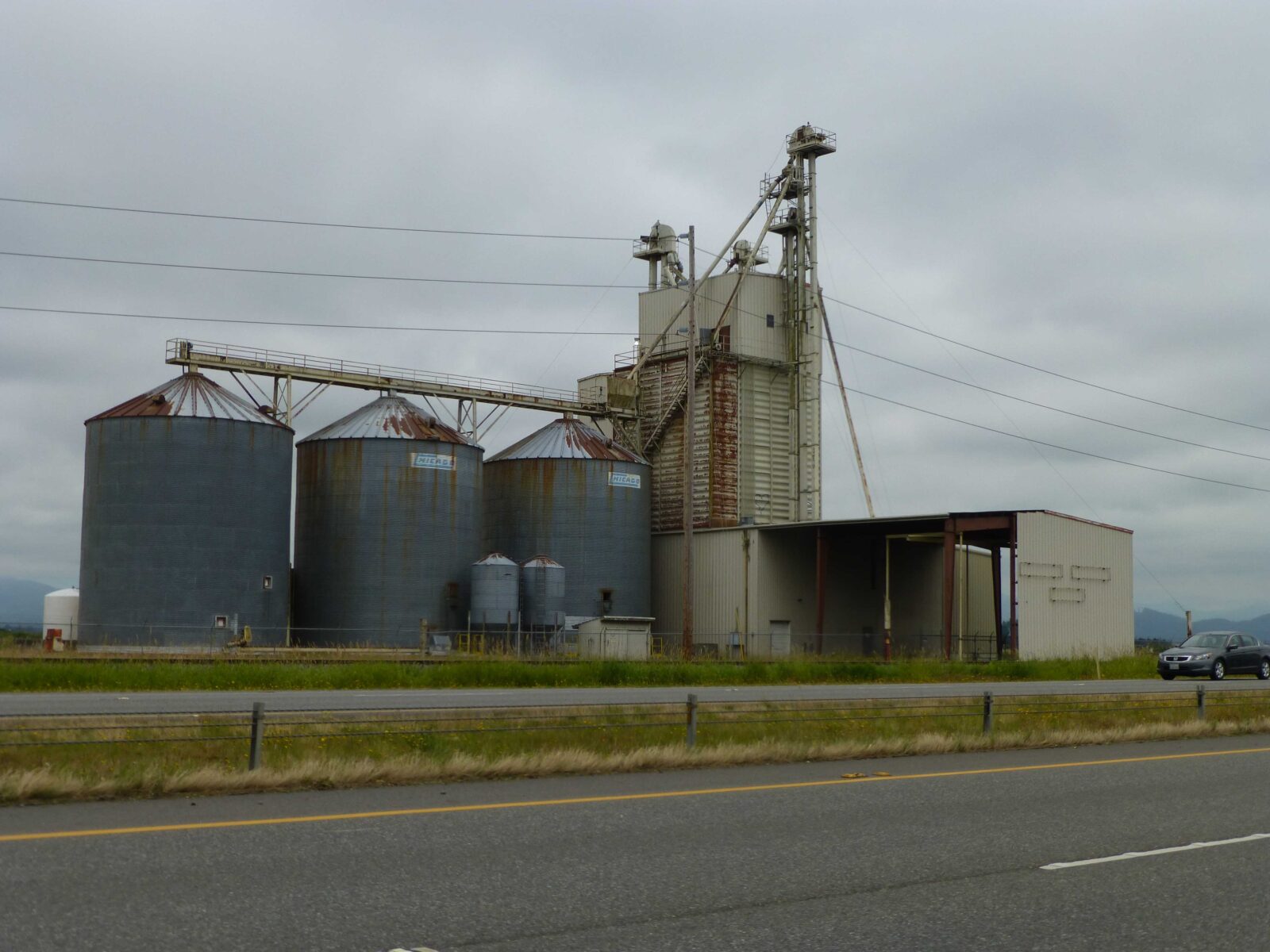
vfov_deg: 32.9
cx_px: 635
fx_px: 1614
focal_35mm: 44
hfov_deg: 42.9
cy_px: 476
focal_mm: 7.9
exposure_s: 1/1300
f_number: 4.1
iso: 100
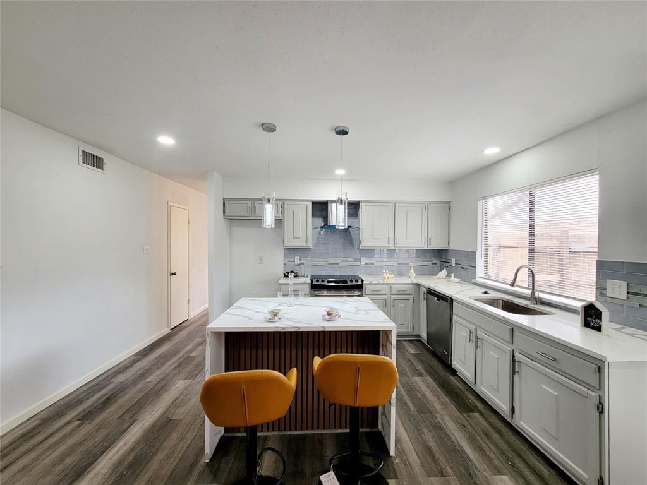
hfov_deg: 106.2
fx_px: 243
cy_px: 242
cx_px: 324
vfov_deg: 89.9
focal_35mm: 13
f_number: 2.2
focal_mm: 2.2
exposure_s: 1/60.2
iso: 64
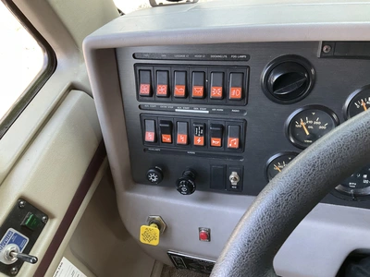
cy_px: 138
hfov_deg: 61.7
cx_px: 185
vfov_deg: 48.2
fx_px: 310
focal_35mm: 29
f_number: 1.8
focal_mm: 3
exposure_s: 1/70
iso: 64
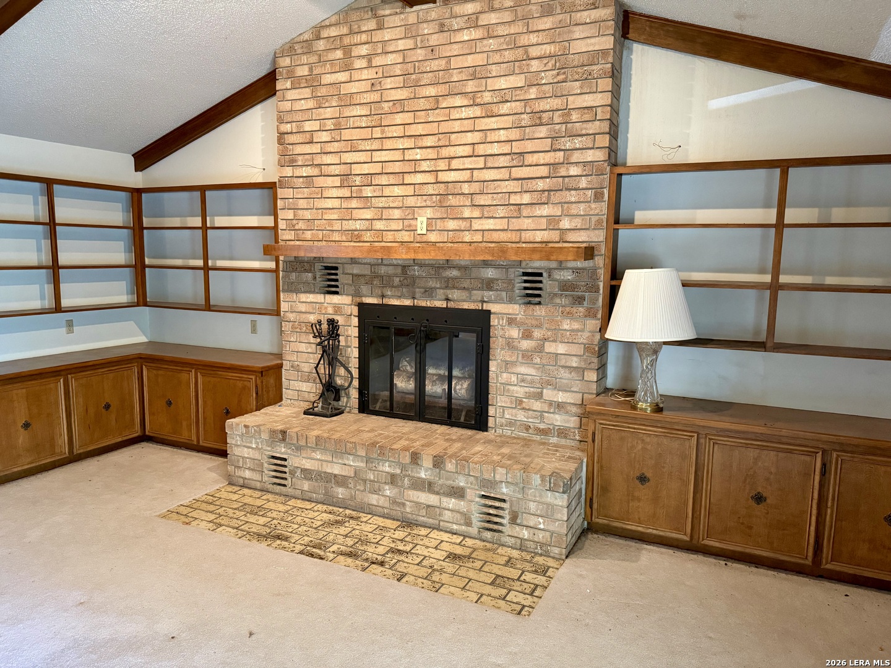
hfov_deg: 71.6
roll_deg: -0.9
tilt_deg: -7.1
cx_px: 446
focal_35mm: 24
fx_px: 618
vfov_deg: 56.8
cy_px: 334
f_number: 1.78
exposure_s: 1/60
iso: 640
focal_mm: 6.76
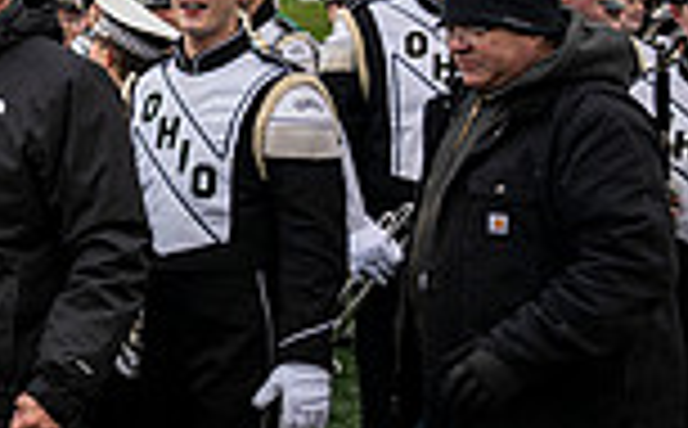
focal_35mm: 93
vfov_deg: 13.8
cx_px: -436
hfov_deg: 18.8
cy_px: 11
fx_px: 1741
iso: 100
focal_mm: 24
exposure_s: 1/500
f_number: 2.8
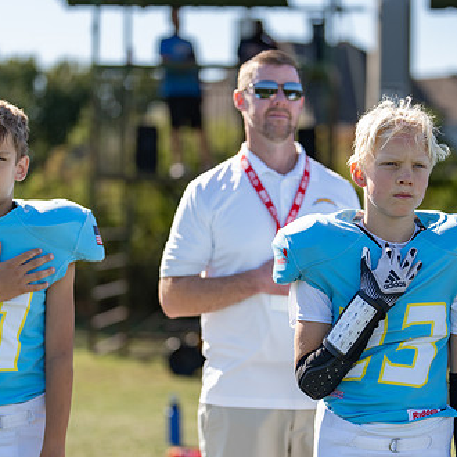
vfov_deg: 20.2
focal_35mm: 86
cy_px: 252
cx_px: 315
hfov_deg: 20.1
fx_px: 1285
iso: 100
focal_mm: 50
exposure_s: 1/4000
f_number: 1.2
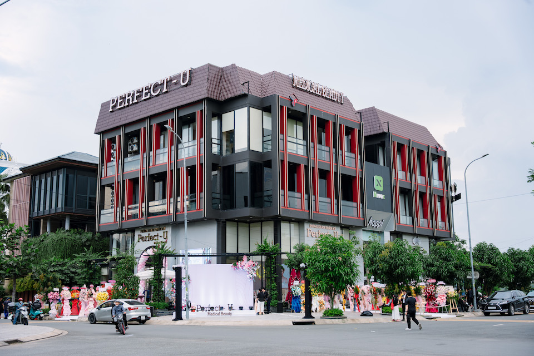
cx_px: 267
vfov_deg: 32.0
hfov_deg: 46.6
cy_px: 178
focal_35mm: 42
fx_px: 620
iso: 125
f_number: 2.8
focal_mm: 41.8
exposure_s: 1/200
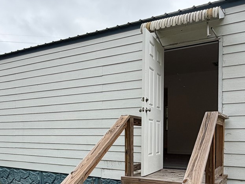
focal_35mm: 36
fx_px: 255
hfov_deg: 51.3
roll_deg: +0.0
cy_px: 136
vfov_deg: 38.7
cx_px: 120
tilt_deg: -0.8
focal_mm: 2.22
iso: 40
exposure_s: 1/502
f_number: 2.2
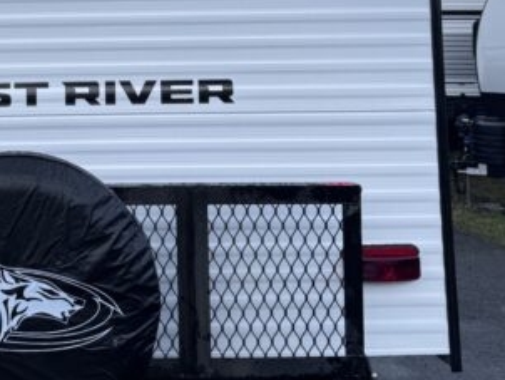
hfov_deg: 30.4
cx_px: 64
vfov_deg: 23.2
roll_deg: +1.0
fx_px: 891
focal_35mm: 61
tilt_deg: +2.9
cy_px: 8
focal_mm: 6.76
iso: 80
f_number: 1.78
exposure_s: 1/1425
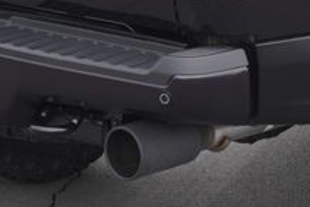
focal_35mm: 165
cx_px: 345
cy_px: -43
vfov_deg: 8.2
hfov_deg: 12.2
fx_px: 1425
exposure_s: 1/125
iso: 100
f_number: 5.6
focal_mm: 23
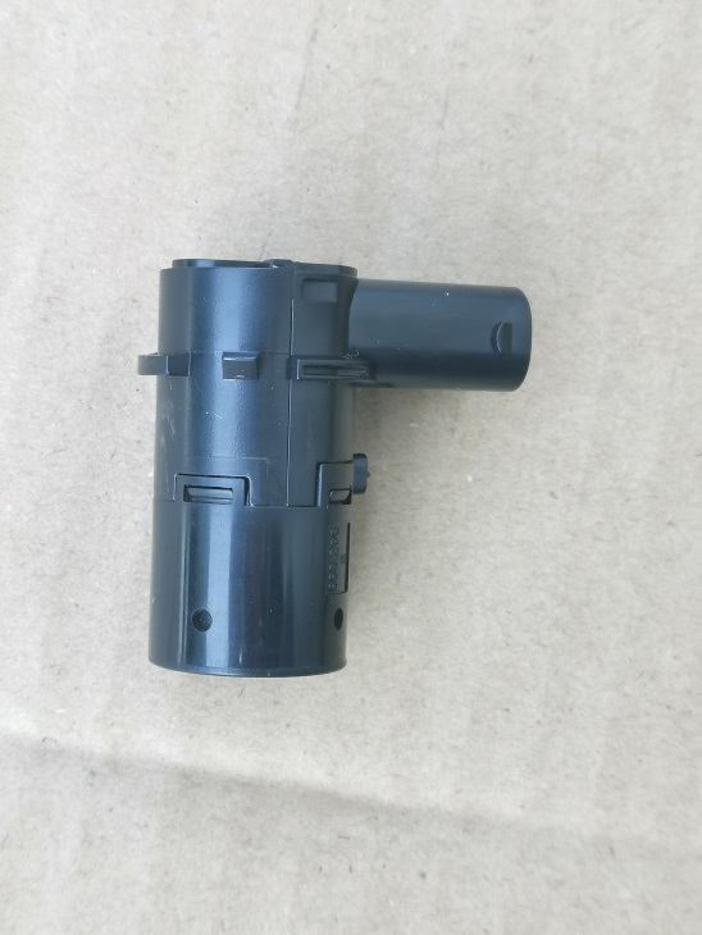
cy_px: 468
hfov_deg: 21.3
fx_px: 1865
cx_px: 351
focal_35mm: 69
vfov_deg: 28.2
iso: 50
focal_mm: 5.58
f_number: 1.8
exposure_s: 1/194
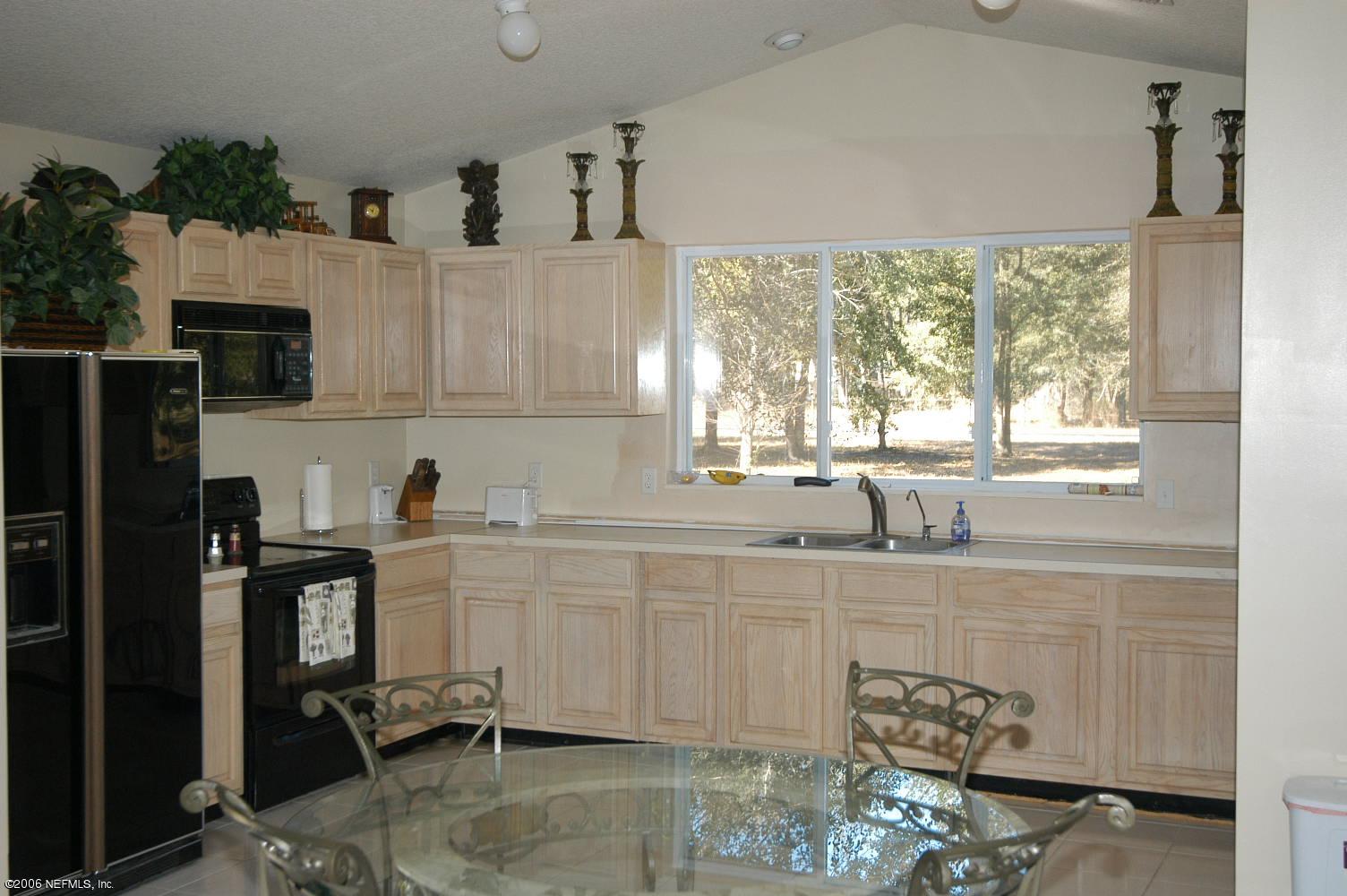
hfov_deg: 42.4
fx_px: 1738
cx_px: 674
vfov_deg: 28.9
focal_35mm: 46
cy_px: 448
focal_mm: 31
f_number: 4.5
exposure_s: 1/180
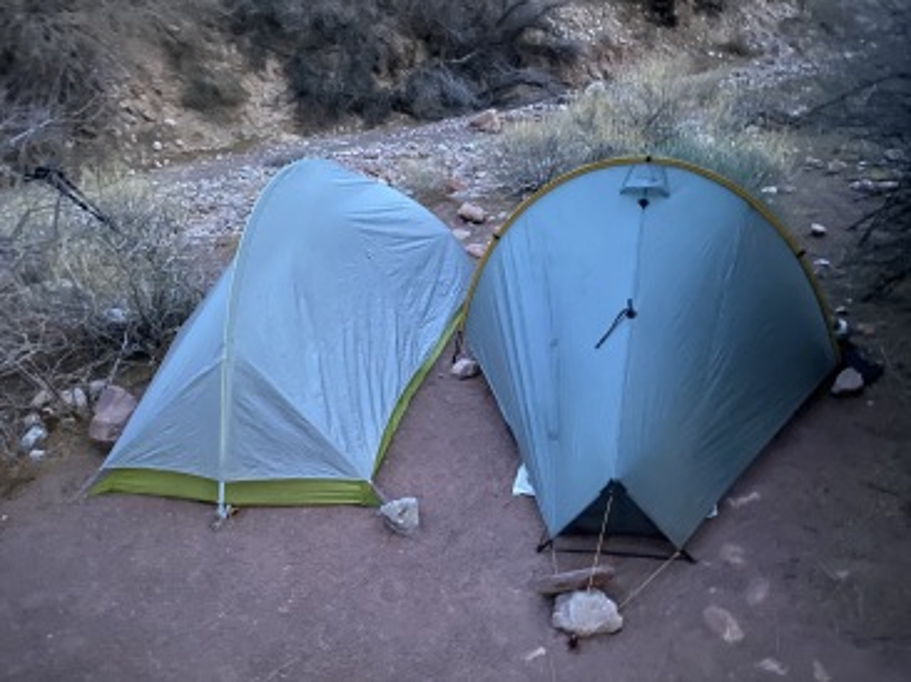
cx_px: 456
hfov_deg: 67.3
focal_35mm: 26
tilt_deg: -21.6
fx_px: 684
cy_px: 341
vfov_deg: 53.0
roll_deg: +3.0
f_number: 1.8
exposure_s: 1/8
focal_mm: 4.25
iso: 800
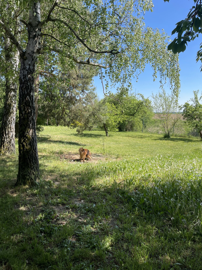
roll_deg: +0.1
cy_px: 135
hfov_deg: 54.9
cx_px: 101
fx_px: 195
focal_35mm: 25
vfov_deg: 69.4
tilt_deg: -6.5
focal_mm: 5.1
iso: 32
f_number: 1.6
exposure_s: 1/1439
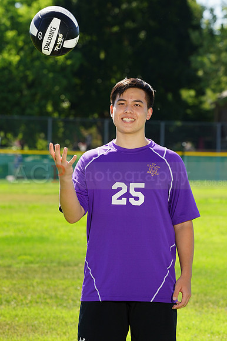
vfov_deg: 8.9
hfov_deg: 5.9
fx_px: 2197
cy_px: 170
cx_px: 114
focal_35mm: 232
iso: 200
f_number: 11
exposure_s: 1/200
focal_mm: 232
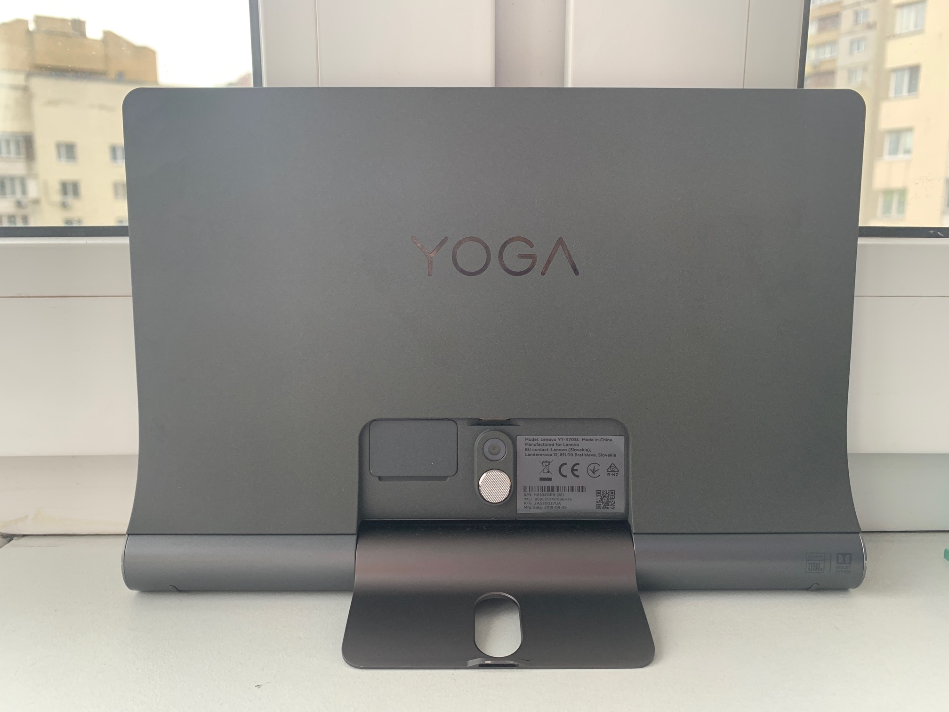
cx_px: 474
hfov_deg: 67.3
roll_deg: -0.2
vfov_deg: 53.1
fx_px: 713
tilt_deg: -9.9
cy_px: 356
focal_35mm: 26
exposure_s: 1/100
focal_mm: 4.25
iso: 100
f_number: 1.8
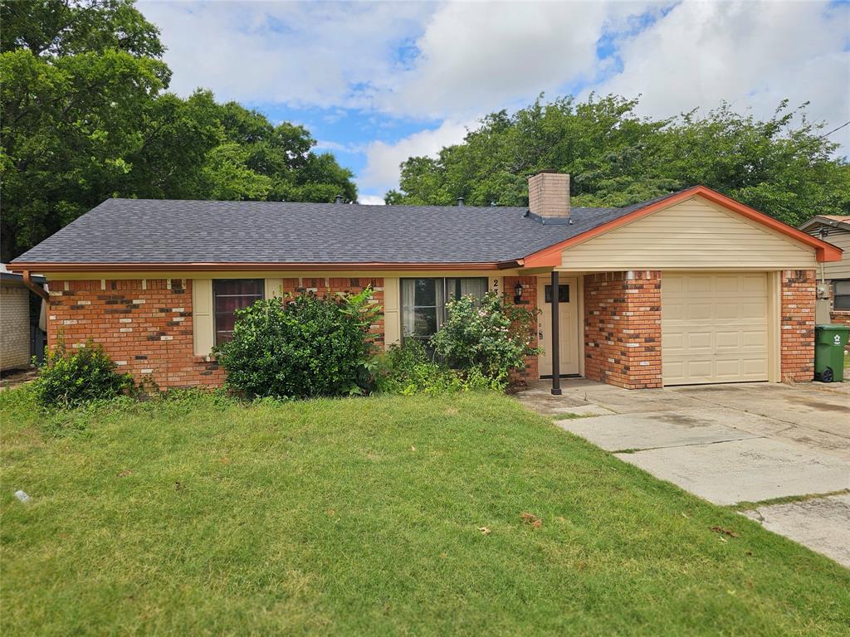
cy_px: 318
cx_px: 425
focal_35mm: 23
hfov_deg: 73.9
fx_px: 565
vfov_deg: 58.9
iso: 10
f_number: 1.7
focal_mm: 6.3
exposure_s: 1/1044
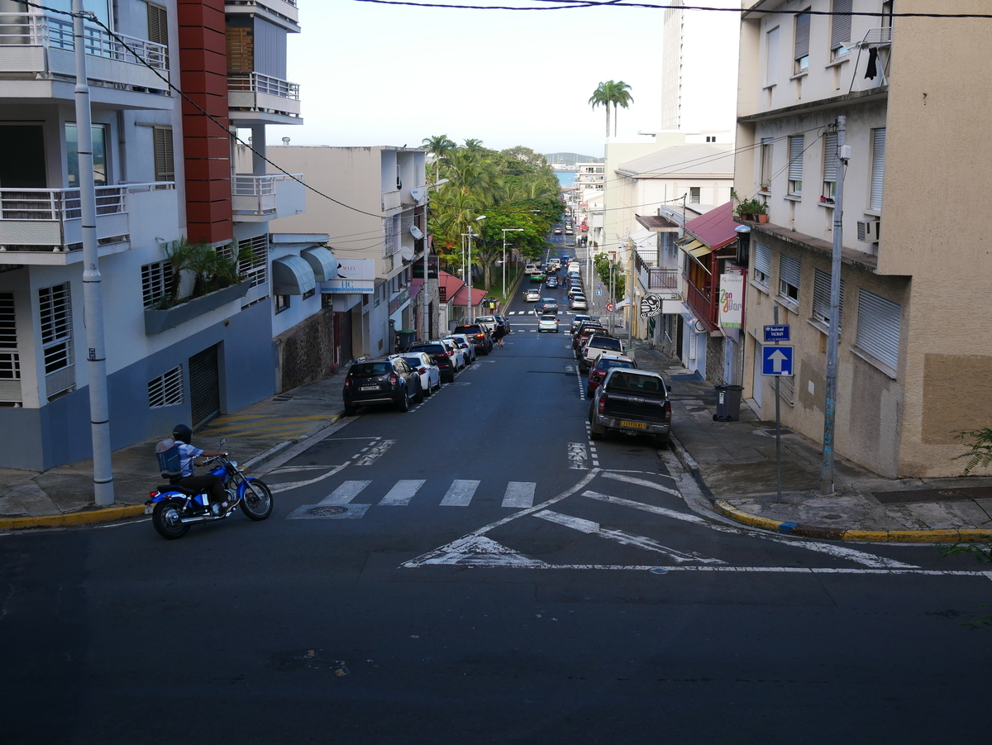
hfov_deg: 46.8
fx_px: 1147
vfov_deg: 36.0
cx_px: 496
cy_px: 372
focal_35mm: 40
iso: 200
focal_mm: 20
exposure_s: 1/500
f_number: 4
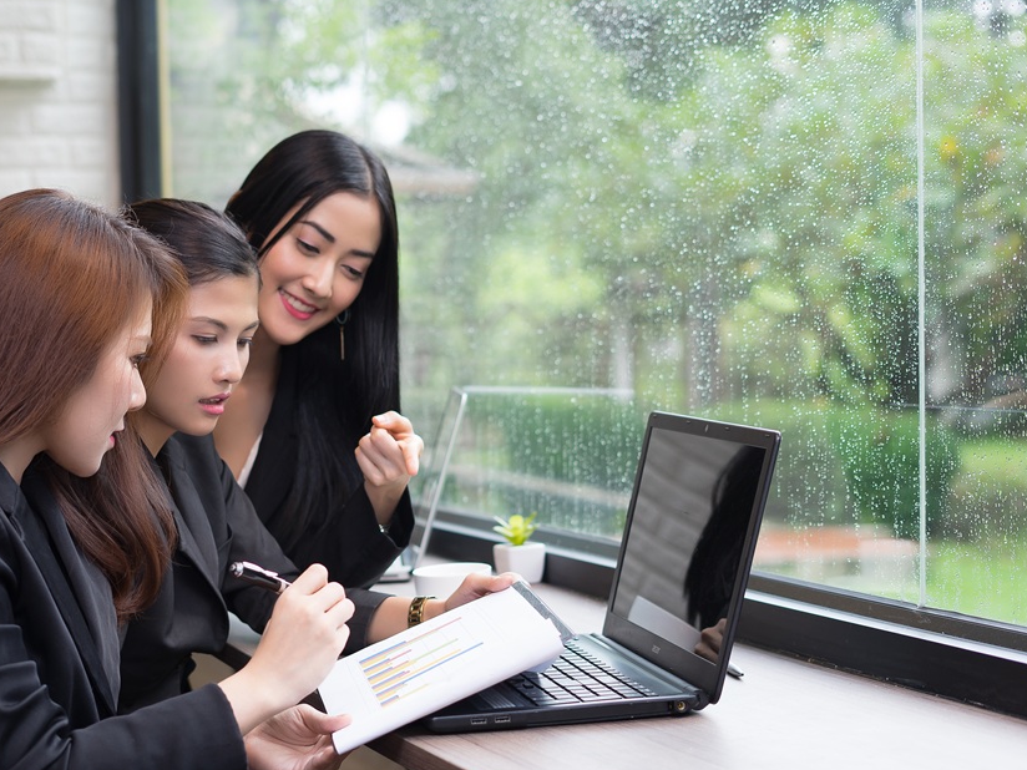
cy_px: 445
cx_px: 373
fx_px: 2077
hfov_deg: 27.7
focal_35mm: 70
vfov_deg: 21.0
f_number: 2.8
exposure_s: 1/80
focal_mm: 50
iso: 200
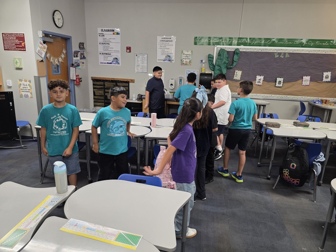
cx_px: 168
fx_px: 223
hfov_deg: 73.9
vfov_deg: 58.9
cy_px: 126
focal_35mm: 23
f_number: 1.7
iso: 200
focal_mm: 6.3
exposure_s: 1/60
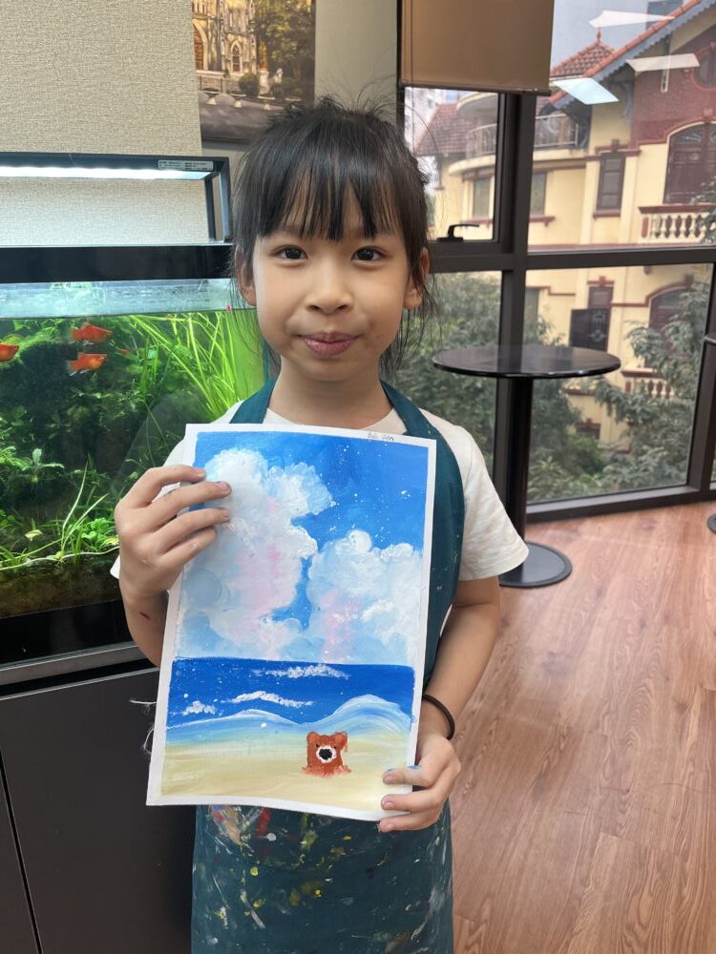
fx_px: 717
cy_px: 477
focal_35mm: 26
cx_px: 358
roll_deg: +0.1
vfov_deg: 67.3
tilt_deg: -17.9
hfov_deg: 53.1
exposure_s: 1/121
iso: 80
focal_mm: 5.1
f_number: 1.6
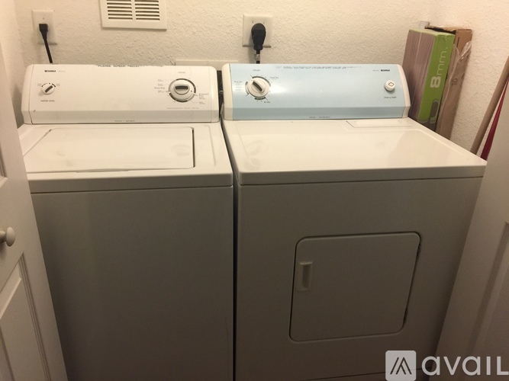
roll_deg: -2.3
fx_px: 426
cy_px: 190
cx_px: 254
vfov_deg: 48.2
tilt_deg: -23.6
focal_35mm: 29
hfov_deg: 61.7
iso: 100
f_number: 2.2
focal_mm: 4.15
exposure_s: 1/15
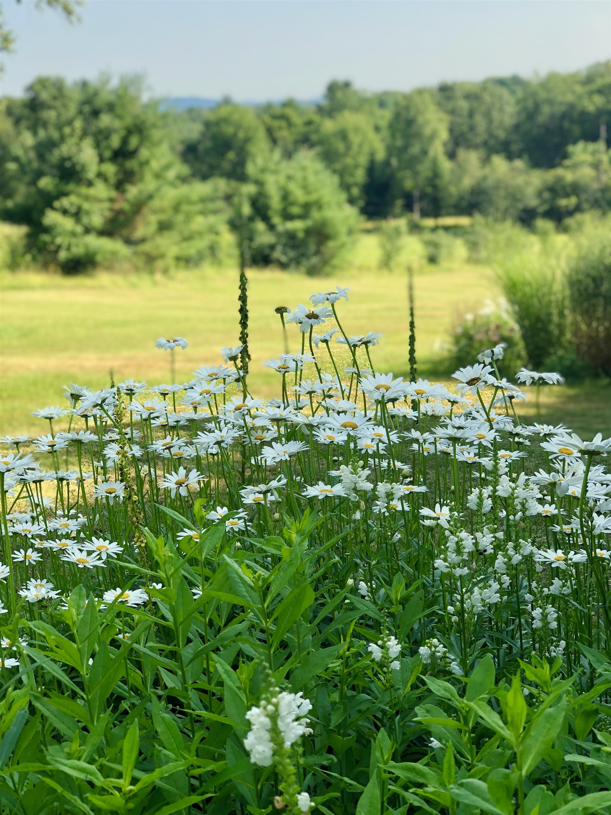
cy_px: 408
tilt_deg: -13.9
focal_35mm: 52
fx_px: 1224
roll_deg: +2.7
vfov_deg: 36.8
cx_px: 306
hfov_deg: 28.0
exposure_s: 1/282
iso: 16
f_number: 2.4
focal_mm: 6
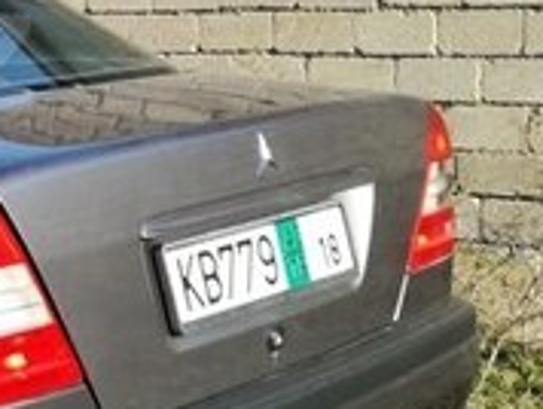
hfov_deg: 17.5
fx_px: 1571
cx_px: -281
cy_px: 60
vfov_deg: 14.7
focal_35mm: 100
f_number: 2
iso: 50
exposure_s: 1/496
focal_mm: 3.79
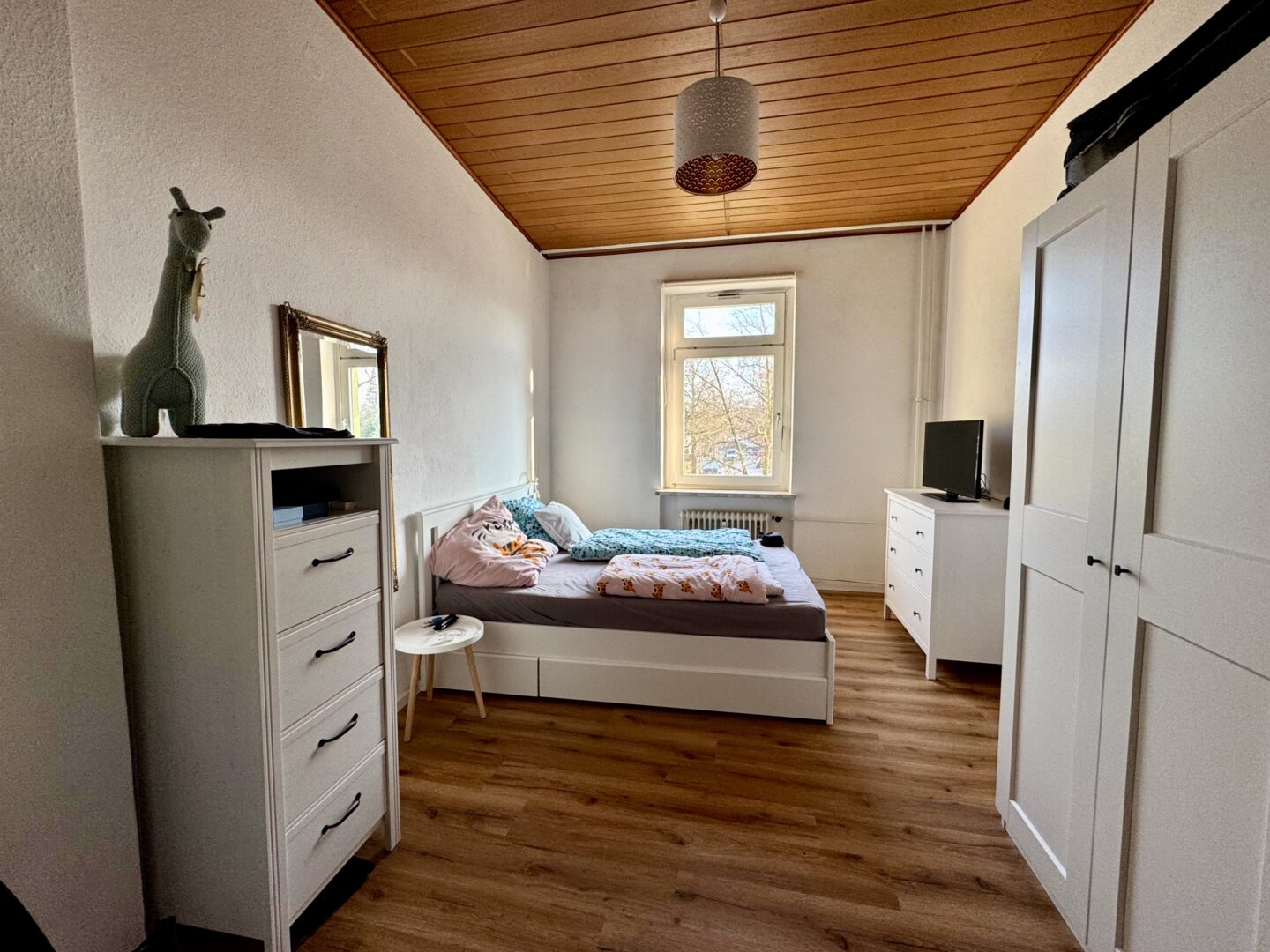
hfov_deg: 102.1
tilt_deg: -4.4
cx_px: 635
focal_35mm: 14
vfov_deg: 85.7
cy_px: 476
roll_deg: -0.1
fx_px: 514
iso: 100
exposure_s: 1/100
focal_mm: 2.22
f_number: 2.2
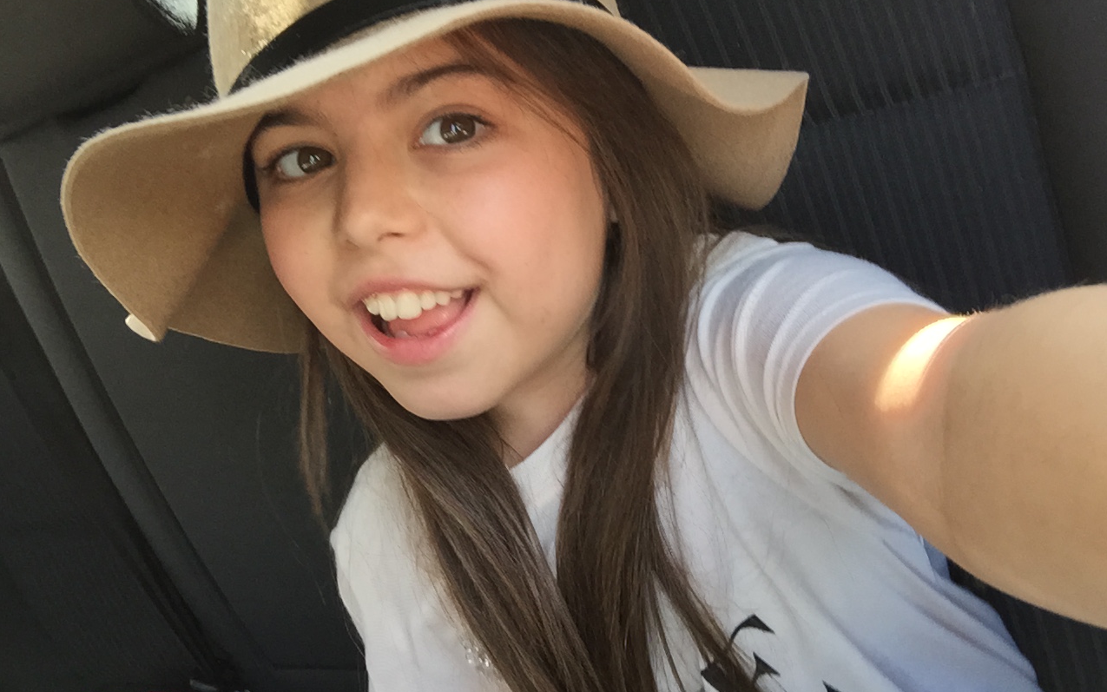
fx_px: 996
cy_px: 322
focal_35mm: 33
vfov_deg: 38.3
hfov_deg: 58.1
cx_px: 554
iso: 40
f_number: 2.2
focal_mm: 2.65
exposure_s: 1/60
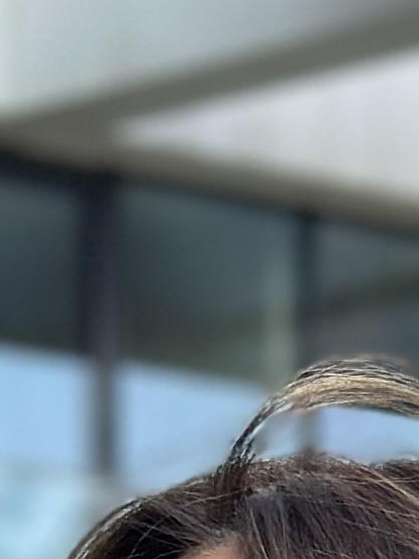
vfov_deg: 5.3
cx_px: 322
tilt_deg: -2.2
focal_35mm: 350
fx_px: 5646
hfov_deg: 4.2
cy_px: 1682
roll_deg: -0.6
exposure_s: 1/511
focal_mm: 6.86
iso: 80
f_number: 1.78
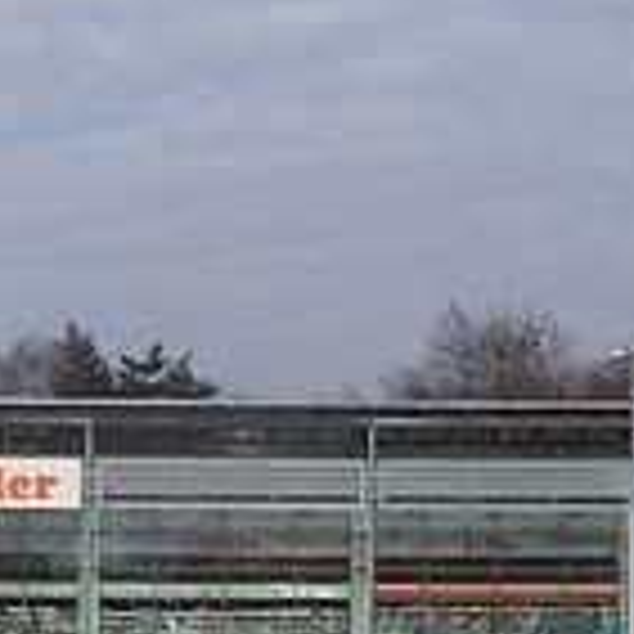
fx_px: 1761
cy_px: 265
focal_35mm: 85
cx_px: 162
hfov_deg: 20.3
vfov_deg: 20.4
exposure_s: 1/750
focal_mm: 5.6
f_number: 5.6
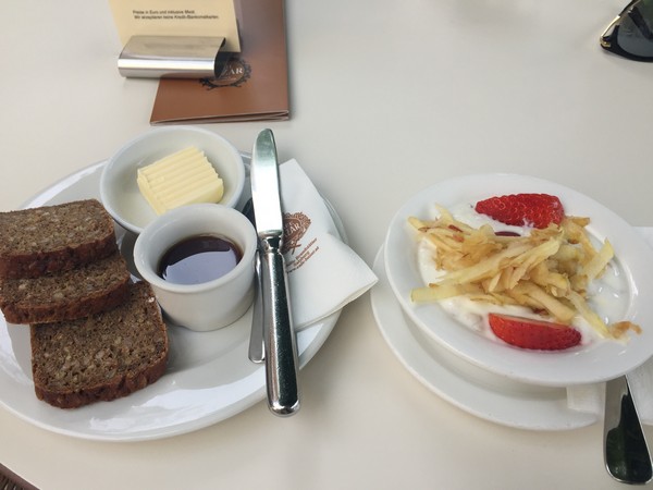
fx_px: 547
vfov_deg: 48.2
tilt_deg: -46.9
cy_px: 245
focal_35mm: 29
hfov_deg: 61.7
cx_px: 326
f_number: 2.2
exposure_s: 1/549
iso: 32
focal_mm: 4.15
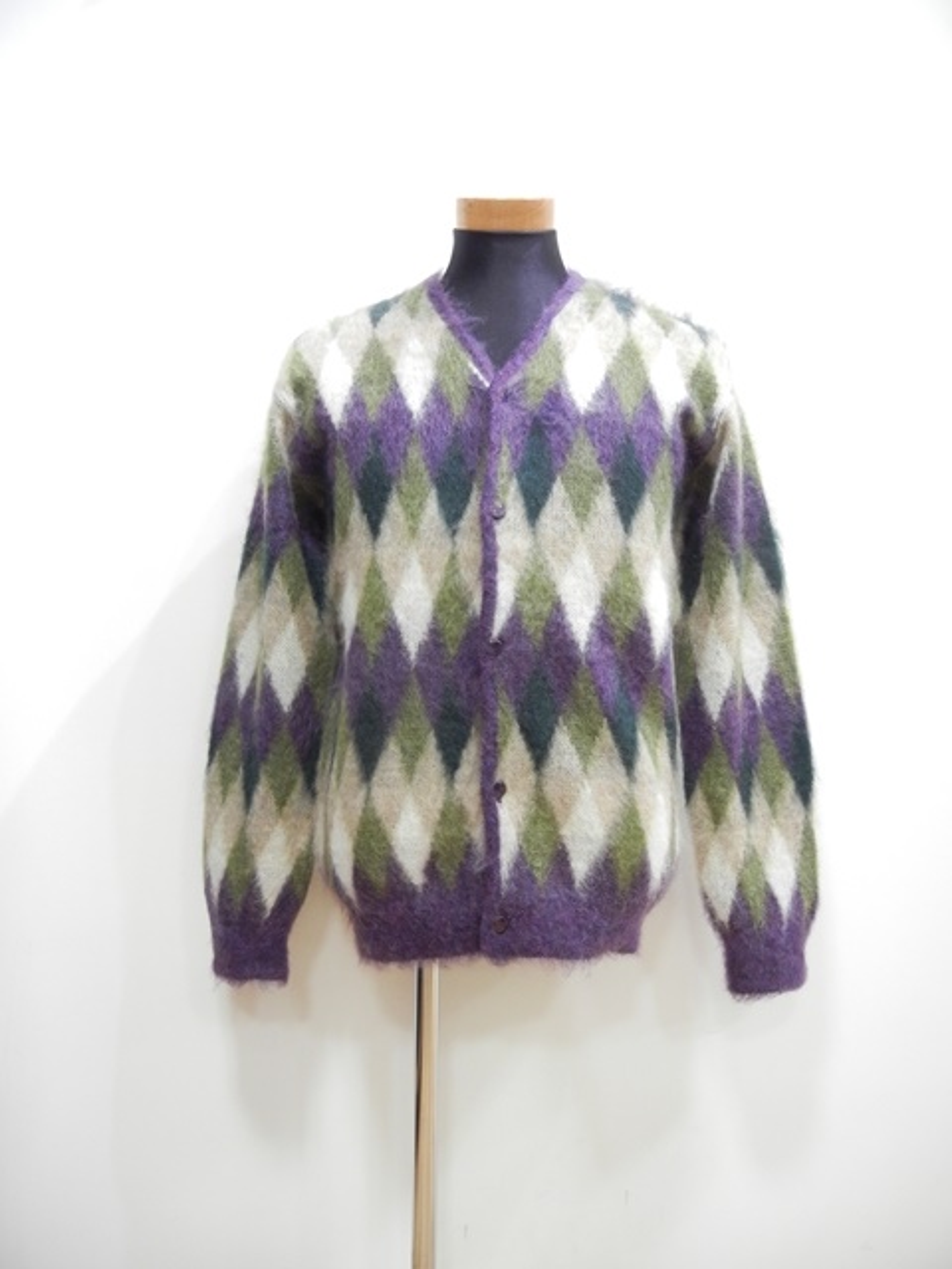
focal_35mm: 30
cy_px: 634
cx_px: 476
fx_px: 1100
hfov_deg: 46.8
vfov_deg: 60.0
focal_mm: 5.4
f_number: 3.5
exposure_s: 1/17.3
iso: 400
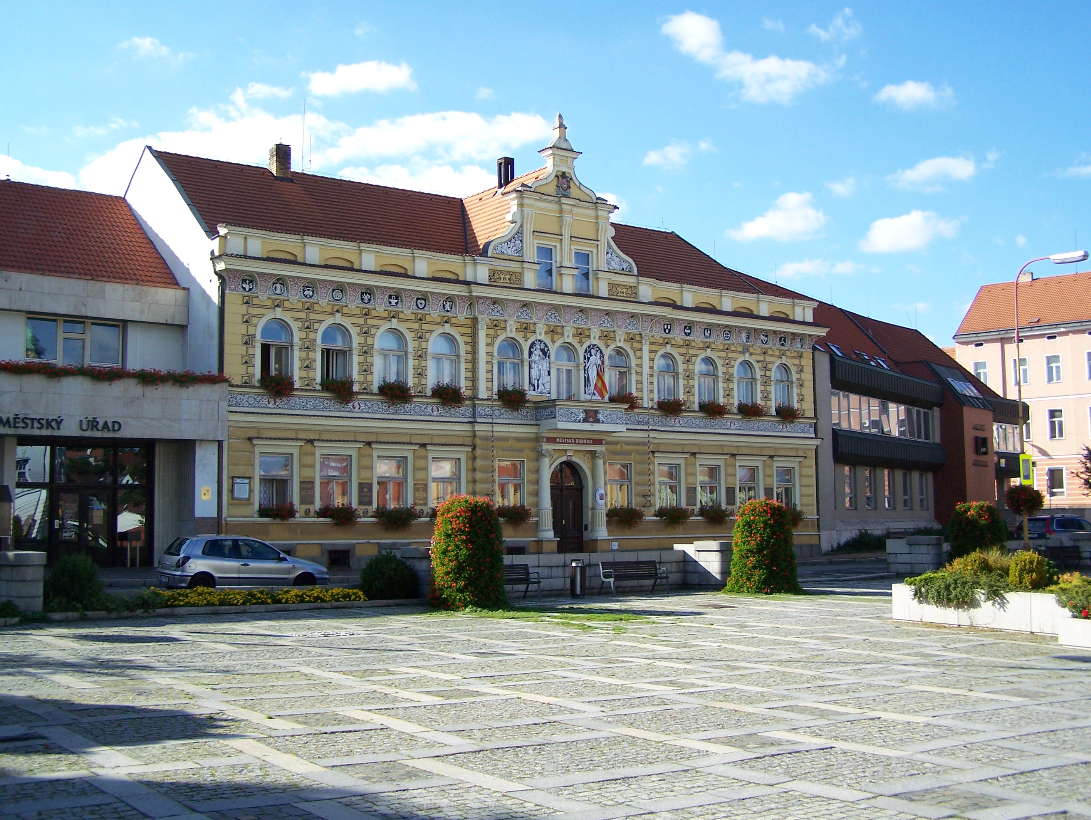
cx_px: 546
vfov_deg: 36.0
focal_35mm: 40
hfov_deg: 46.8
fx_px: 1262
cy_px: 410
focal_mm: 6.7
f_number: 2.8
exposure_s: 1/640
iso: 80
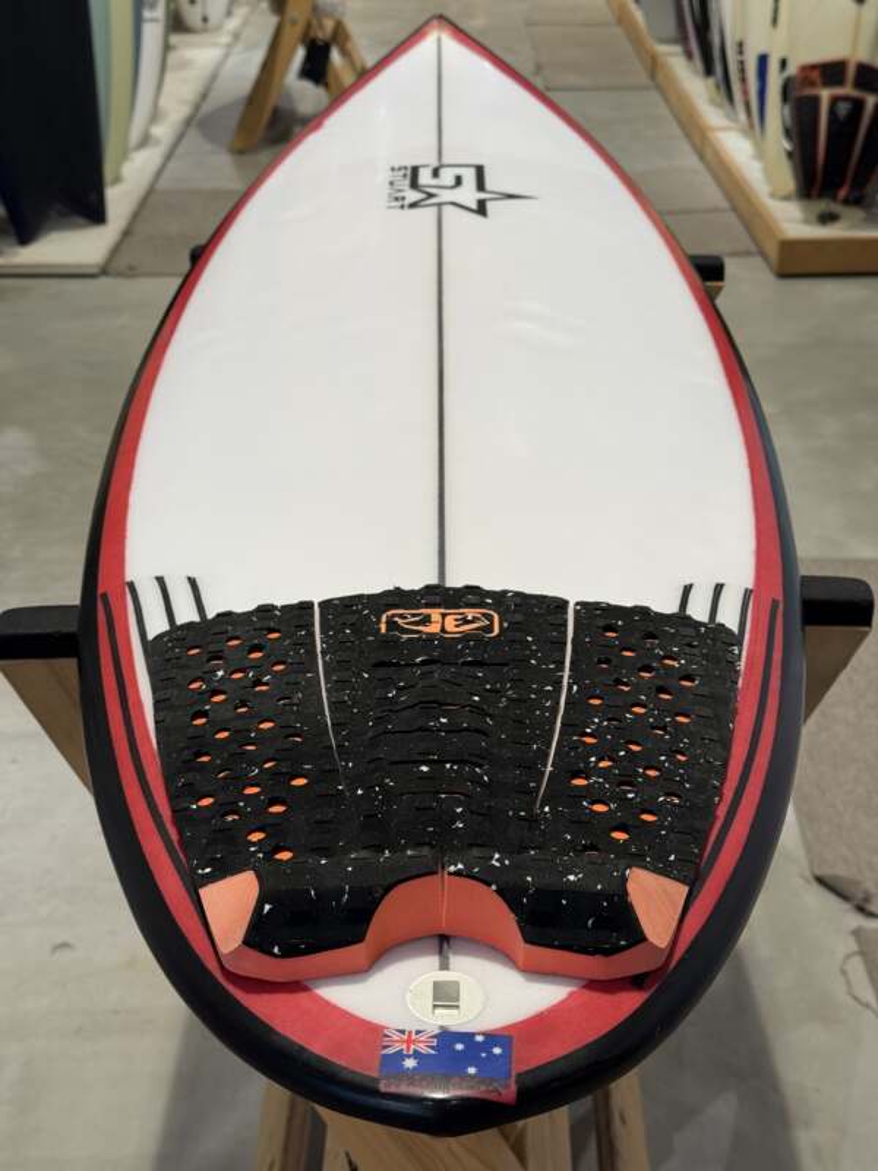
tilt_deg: -28.0
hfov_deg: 30.3
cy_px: 586
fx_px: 1623
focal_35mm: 48
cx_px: 439
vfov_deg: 39.7
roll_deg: +0.3
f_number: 1.78
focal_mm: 6.76
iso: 50
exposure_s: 1/121
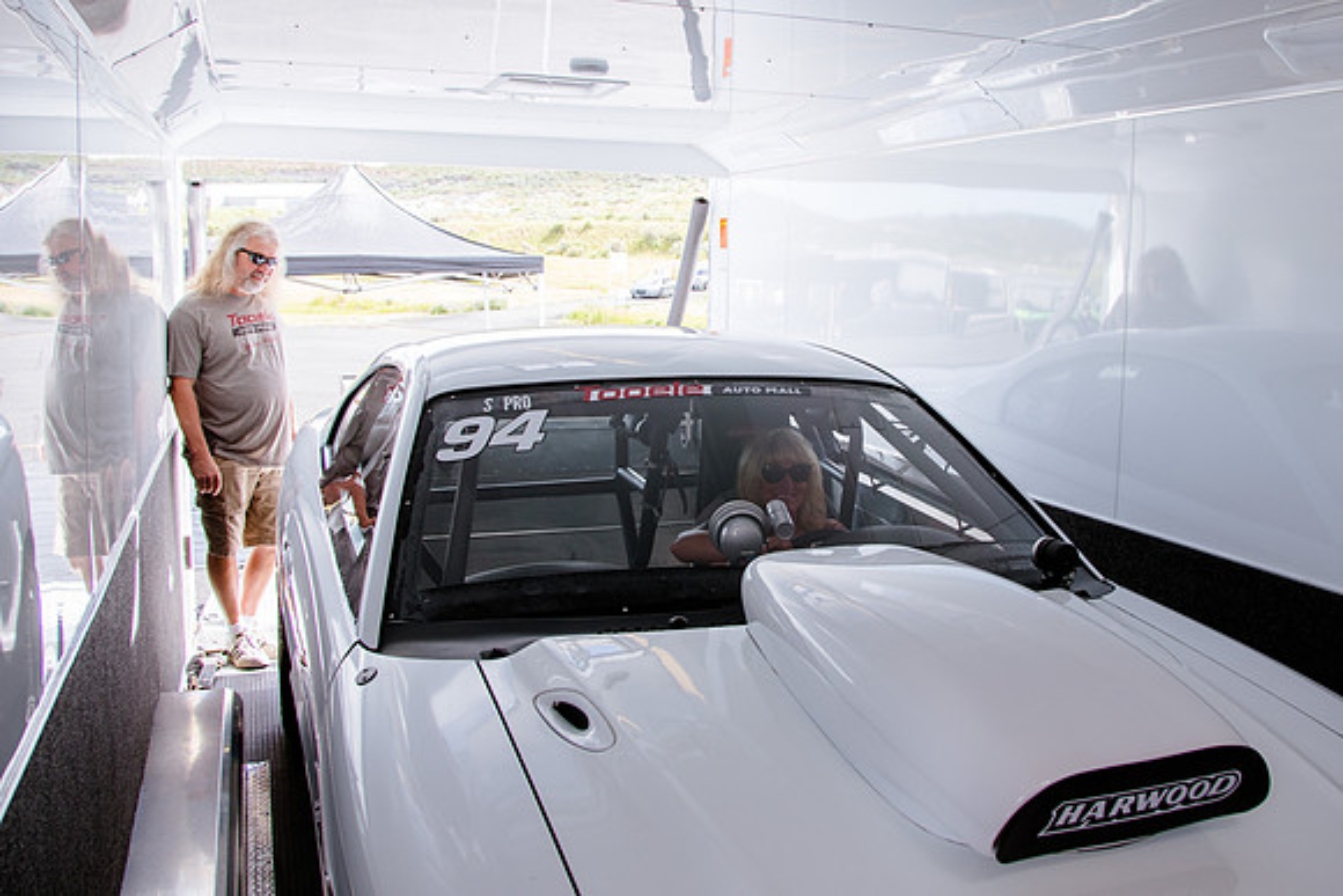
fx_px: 1213
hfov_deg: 57.5
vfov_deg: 40.4
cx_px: 807
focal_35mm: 33
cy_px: 357
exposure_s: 1/200
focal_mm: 18
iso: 200
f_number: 5
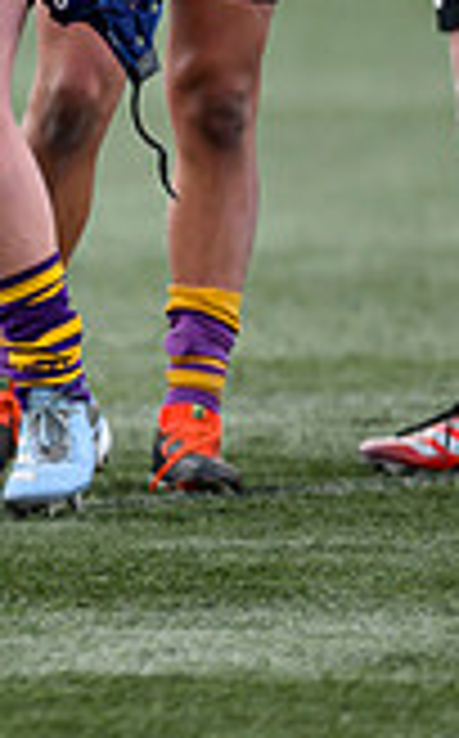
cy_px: -119
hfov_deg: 0.9
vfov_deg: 1.5
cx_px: -675
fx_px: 29003
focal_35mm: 1444
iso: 500
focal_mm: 400
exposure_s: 1/1250
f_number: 3.5
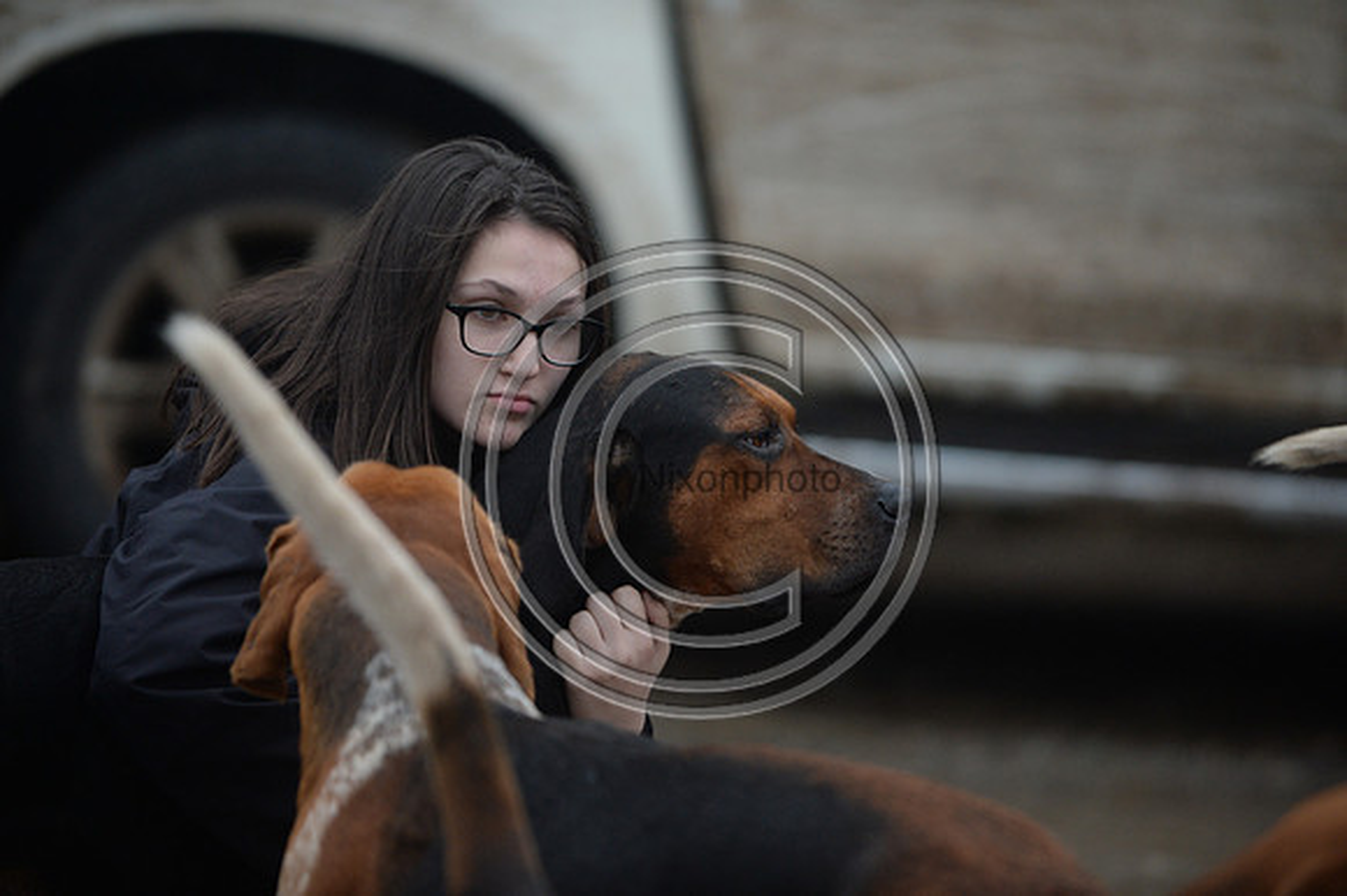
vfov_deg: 6.9
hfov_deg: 10.3
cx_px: 674
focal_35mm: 200
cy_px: 448
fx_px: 7479
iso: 1600
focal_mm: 200
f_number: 2.8
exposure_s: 1/800
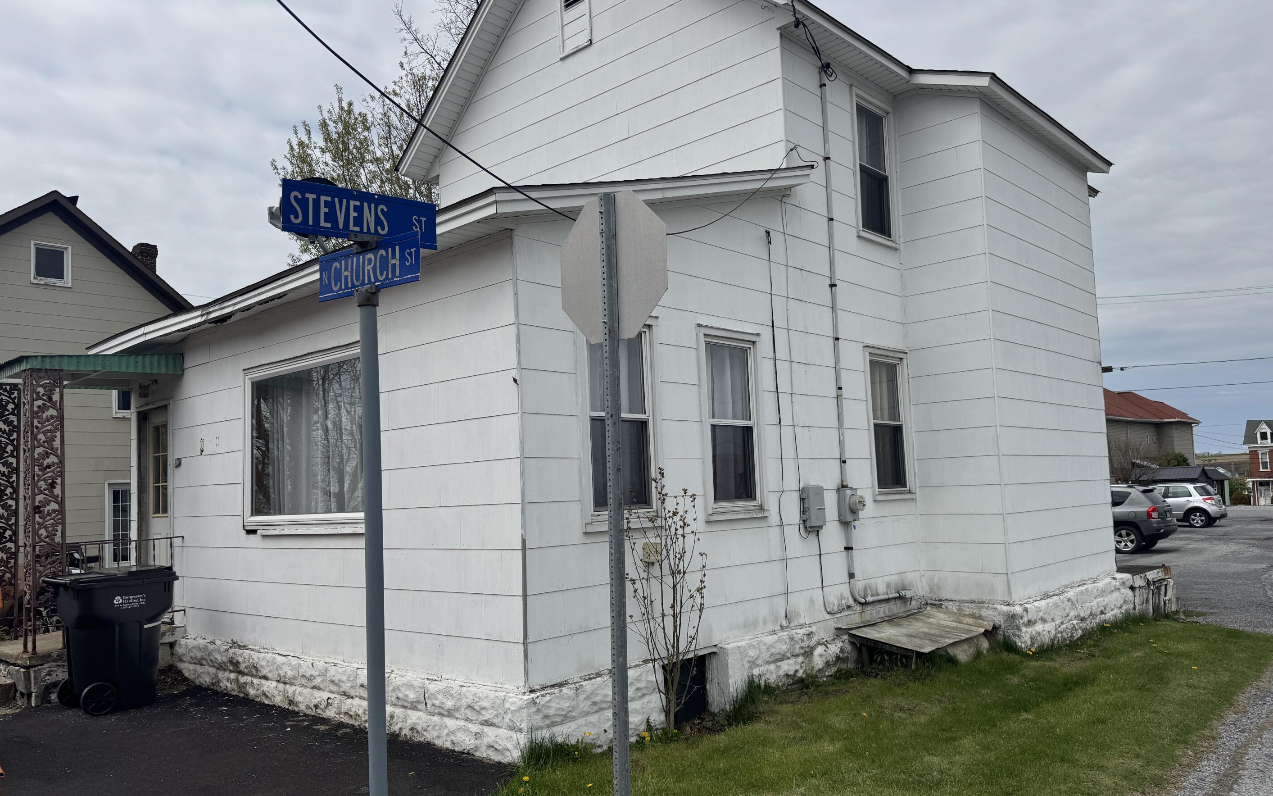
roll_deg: +2.9
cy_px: 424
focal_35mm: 27
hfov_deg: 68.4
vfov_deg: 46.0
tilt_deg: +5.8
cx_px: 652
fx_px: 937
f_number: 1.78
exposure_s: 1/9009
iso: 80
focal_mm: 6.76
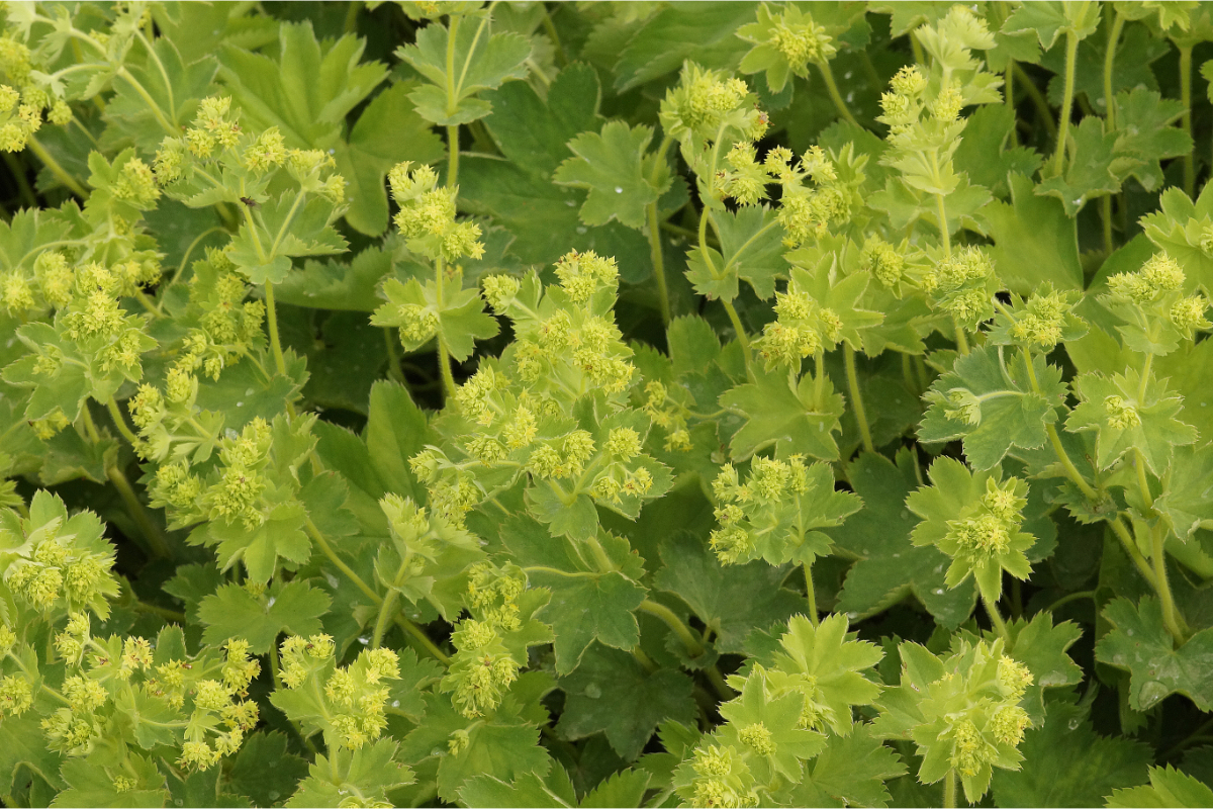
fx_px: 5054
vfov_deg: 9.1
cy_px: 404
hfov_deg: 13.7
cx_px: 606
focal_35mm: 150
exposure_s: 1/160
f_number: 14
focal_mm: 100
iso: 640
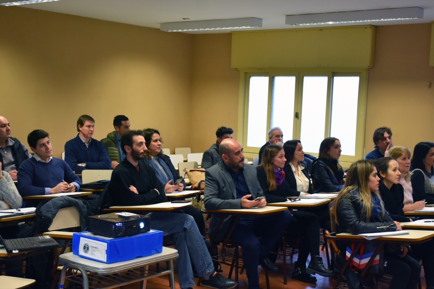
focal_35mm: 49
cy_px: 161
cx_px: 214
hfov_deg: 40.6
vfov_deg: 27.7
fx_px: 586
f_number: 4.5
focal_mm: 27
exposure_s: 1/80
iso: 800
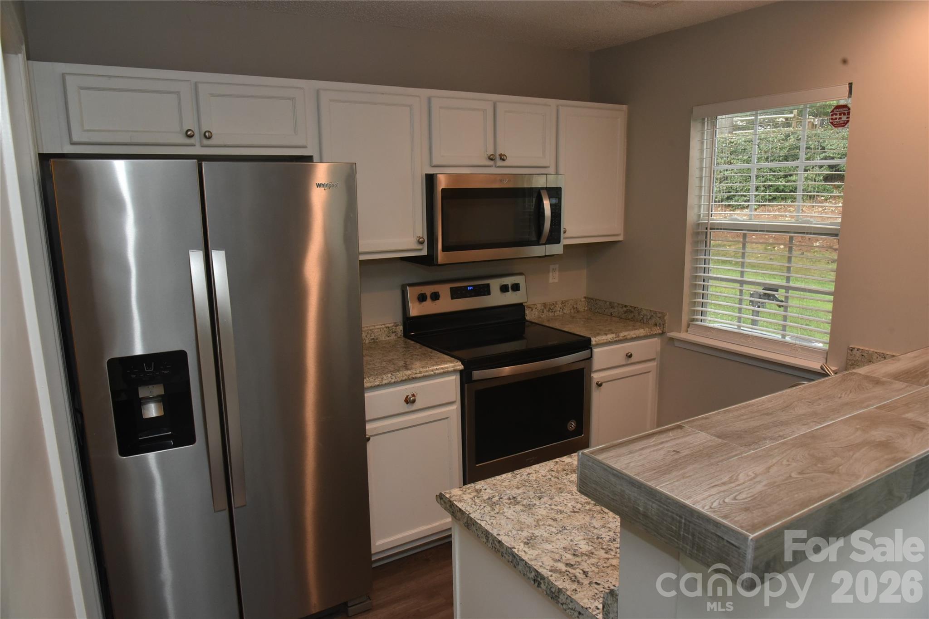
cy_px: 310
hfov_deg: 73.7
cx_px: 464
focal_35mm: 24
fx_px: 619
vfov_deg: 53.1
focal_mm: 24
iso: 2500
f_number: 9
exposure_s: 1/60
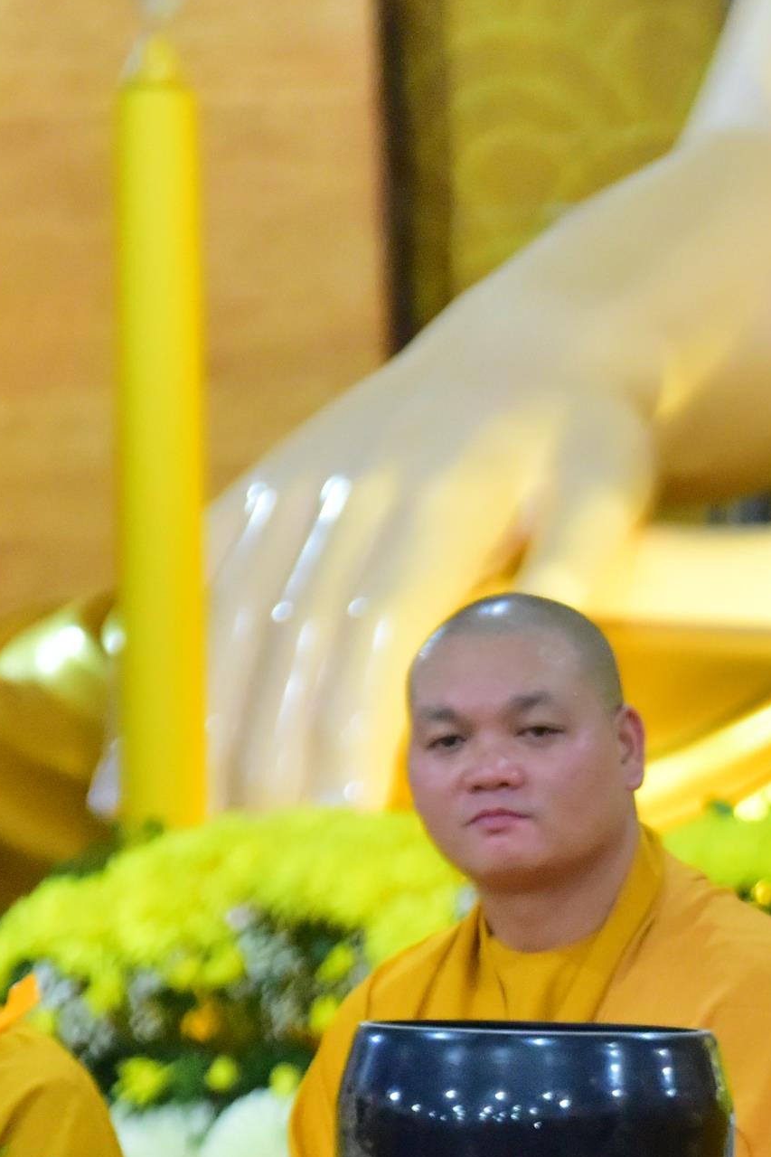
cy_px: 1282
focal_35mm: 547
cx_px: 1365
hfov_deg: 2.5
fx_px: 17576
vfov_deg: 3.8
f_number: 3.2
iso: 2500
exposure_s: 1/125
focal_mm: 140
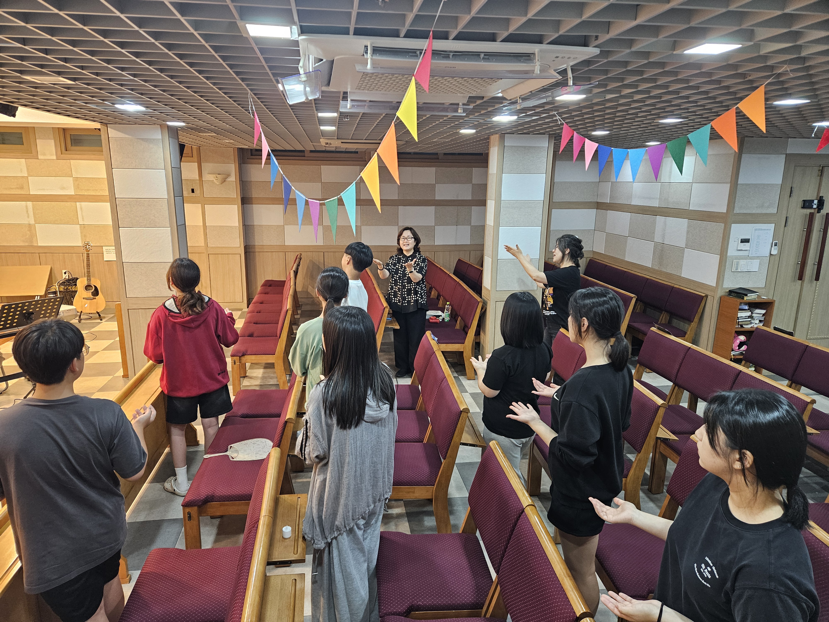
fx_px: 551
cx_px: 414
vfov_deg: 58.9
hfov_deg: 73.9
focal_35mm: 23
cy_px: 311
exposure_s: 1/120
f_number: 1.8
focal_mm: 5.4
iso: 320
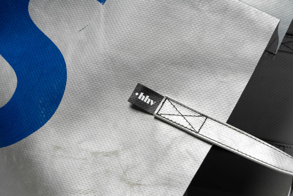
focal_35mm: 90
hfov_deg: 22.6
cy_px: 98
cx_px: 146
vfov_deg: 15.2
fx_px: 732
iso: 100
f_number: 16
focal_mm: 90
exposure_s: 1/250
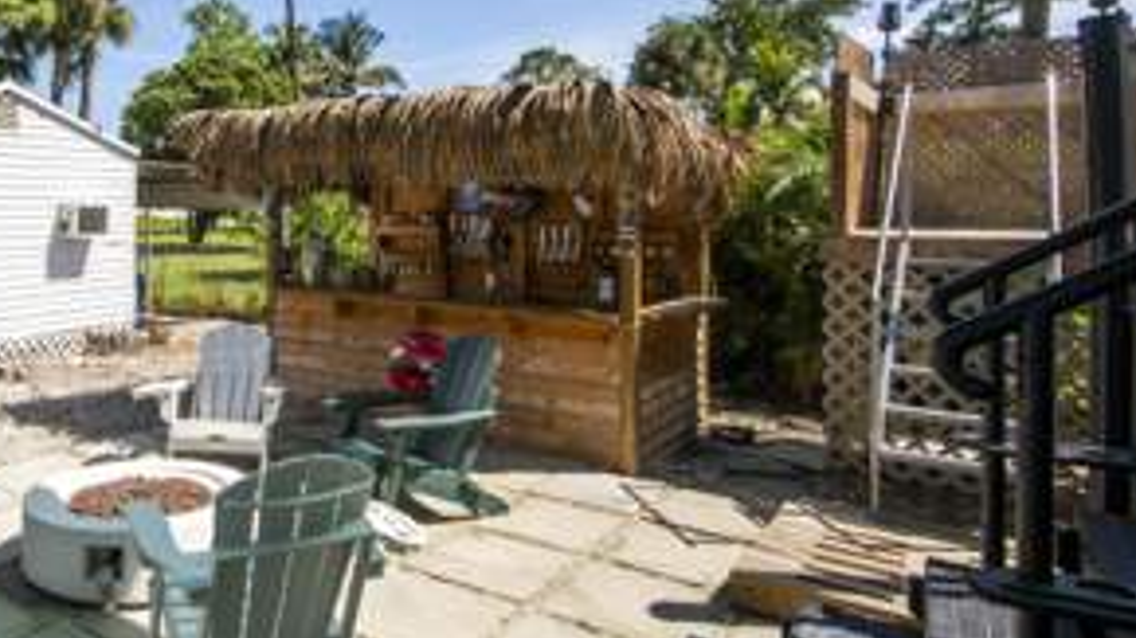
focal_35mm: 26
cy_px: 211
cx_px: 259
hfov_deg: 66.5
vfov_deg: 43.7
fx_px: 783
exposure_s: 1/400
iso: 100
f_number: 8
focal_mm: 10
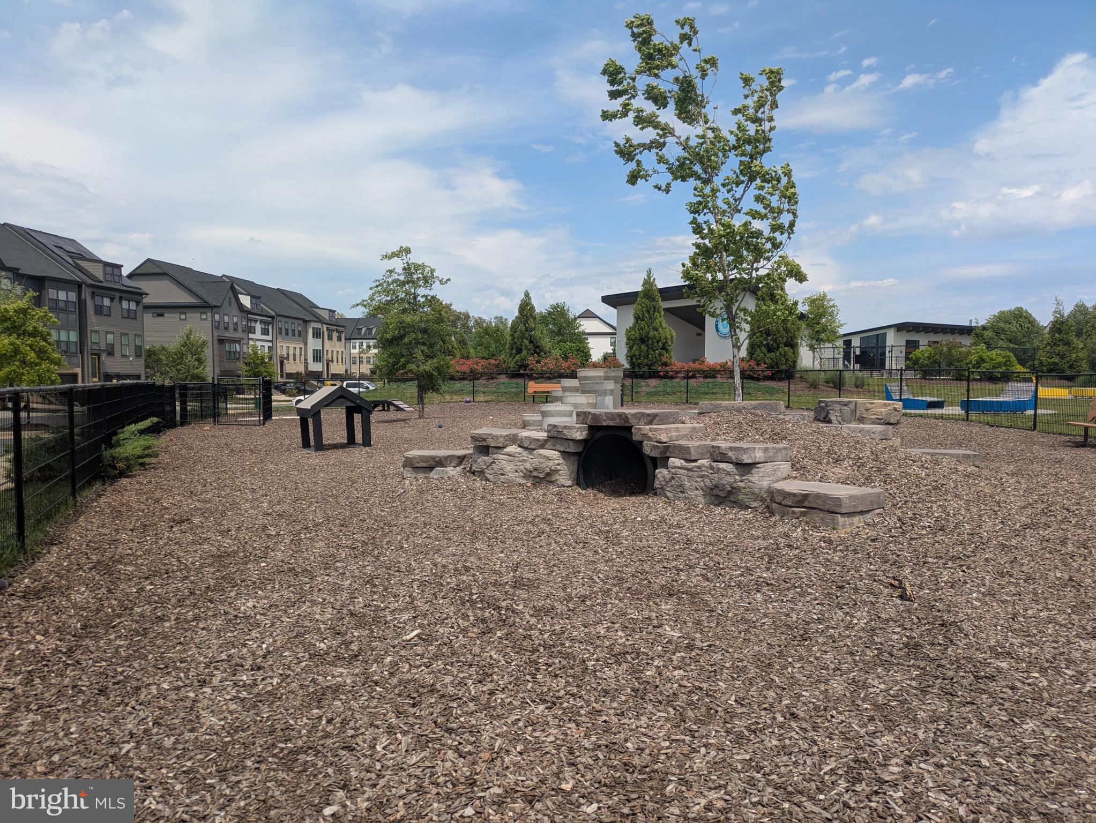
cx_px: 548
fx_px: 792
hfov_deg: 69.4
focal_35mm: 25
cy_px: 412
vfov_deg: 54.9
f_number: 1.89
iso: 45
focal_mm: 5.43
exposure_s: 1/1919
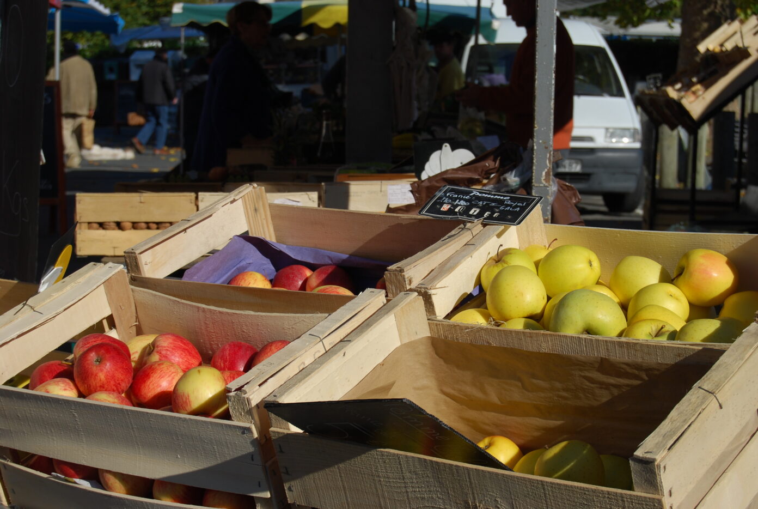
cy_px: 254
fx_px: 1740
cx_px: 379
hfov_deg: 24.6
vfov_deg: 16.6
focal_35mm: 82
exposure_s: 1/400
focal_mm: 55
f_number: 10
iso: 100
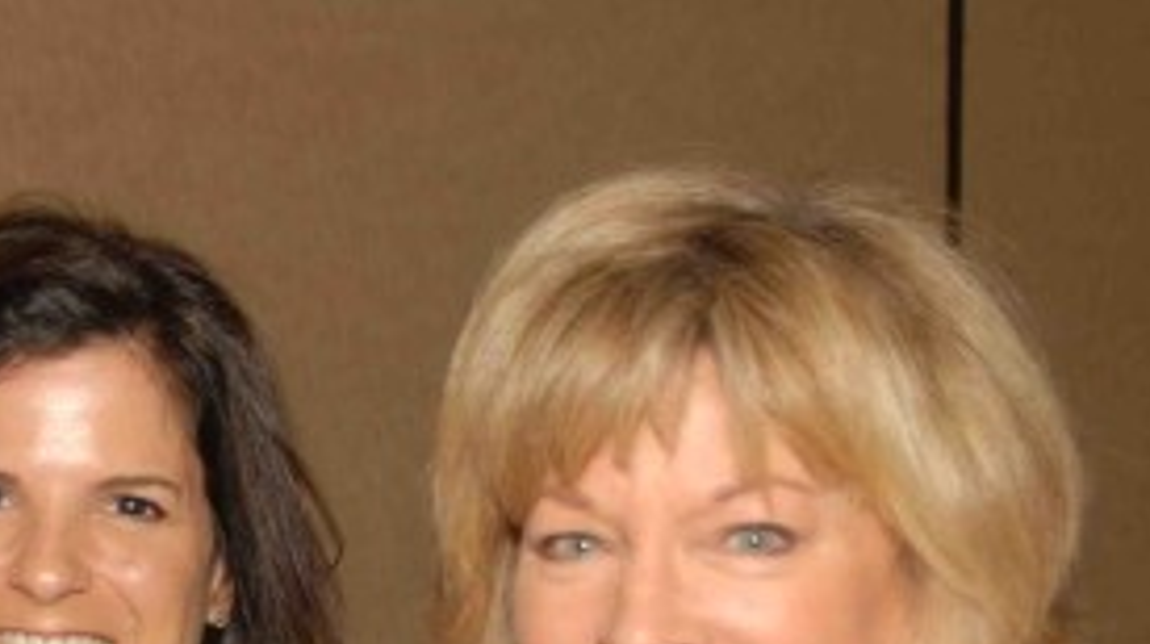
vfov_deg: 9.0
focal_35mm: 132
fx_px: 4021
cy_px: 836
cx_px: 79
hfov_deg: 16.0
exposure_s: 1/60
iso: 100
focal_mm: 32
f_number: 4.2
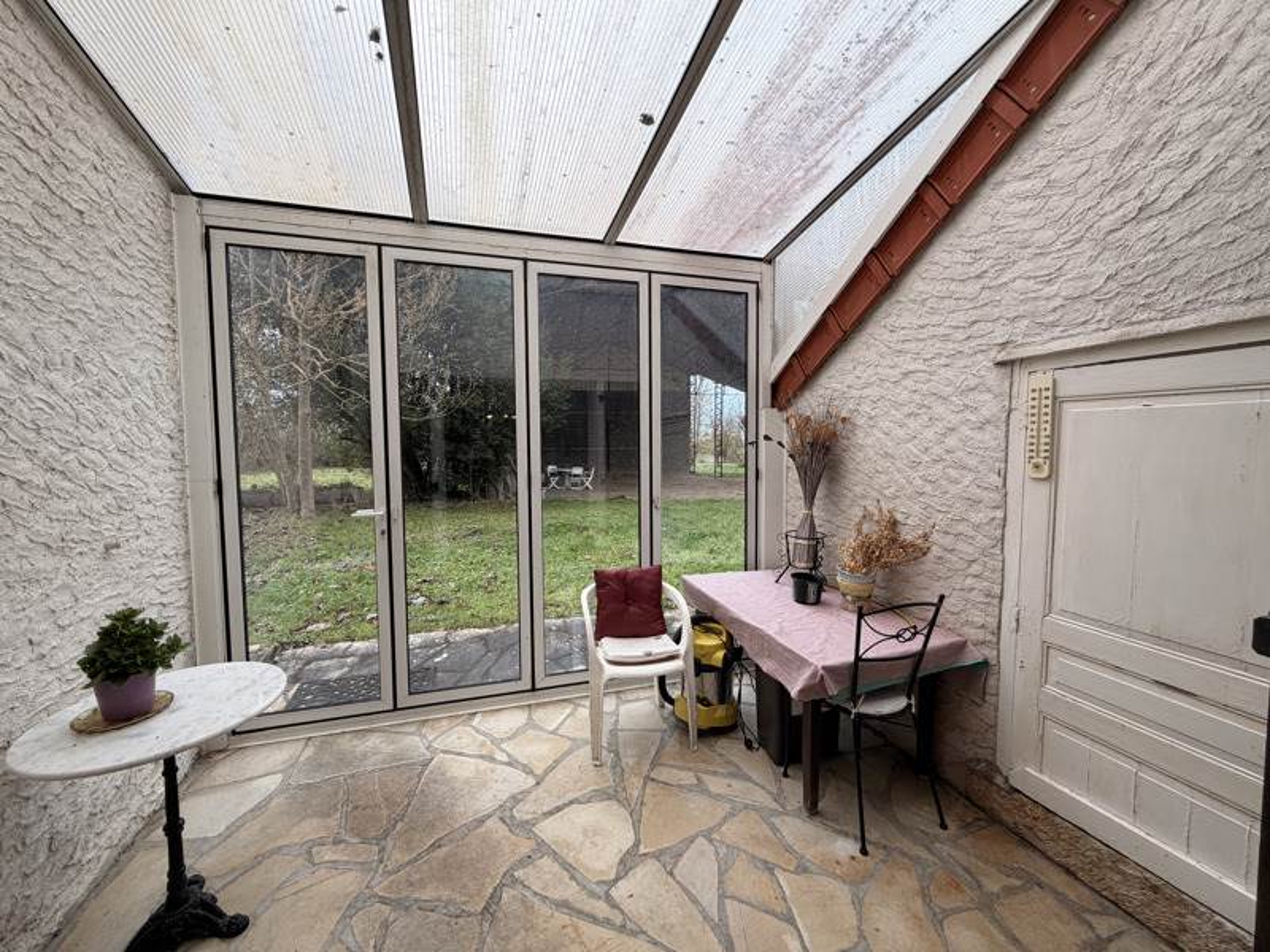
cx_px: 635
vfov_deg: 85.7
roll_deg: +0.3
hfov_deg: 102.1
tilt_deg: -3.1
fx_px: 514
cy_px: 476
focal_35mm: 14
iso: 40
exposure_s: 1/133
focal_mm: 2.22
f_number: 2.2
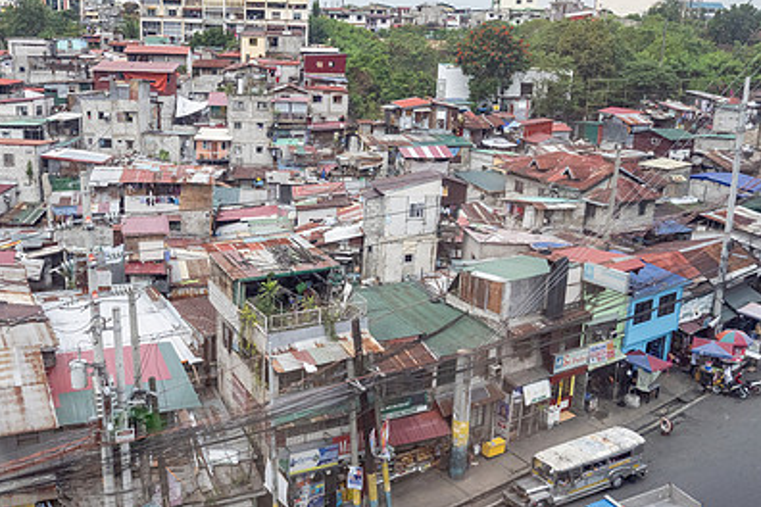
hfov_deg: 49.3
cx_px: 306
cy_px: 239
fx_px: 824
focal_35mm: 39
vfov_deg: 34.2
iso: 1800
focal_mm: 24
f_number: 5.6
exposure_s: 1/640
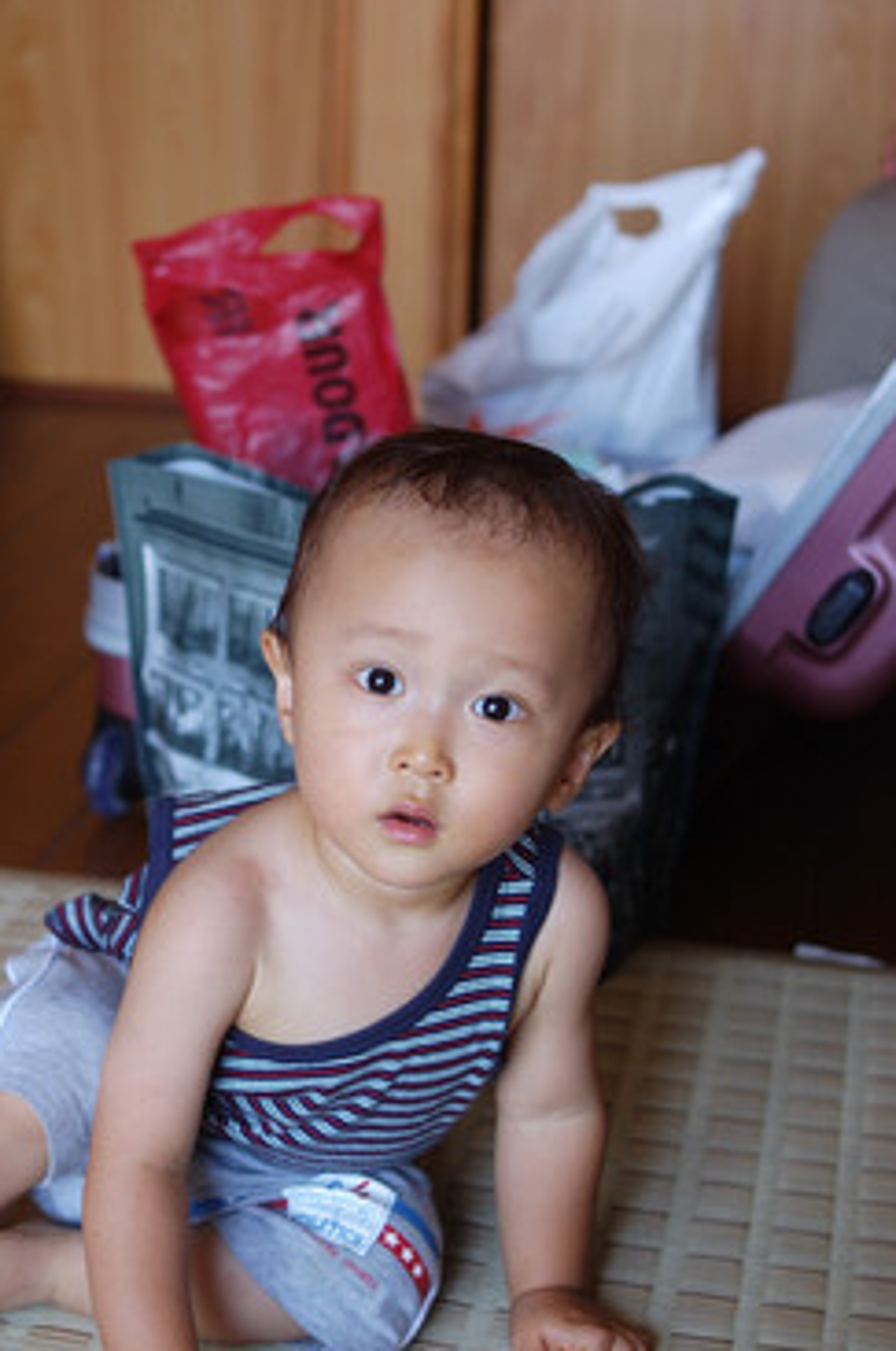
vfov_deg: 31.2
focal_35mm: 65
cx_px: 367
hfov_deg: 21.0
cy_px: 723
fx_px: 2419
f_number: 2.8
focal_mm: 35
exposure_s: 1/60
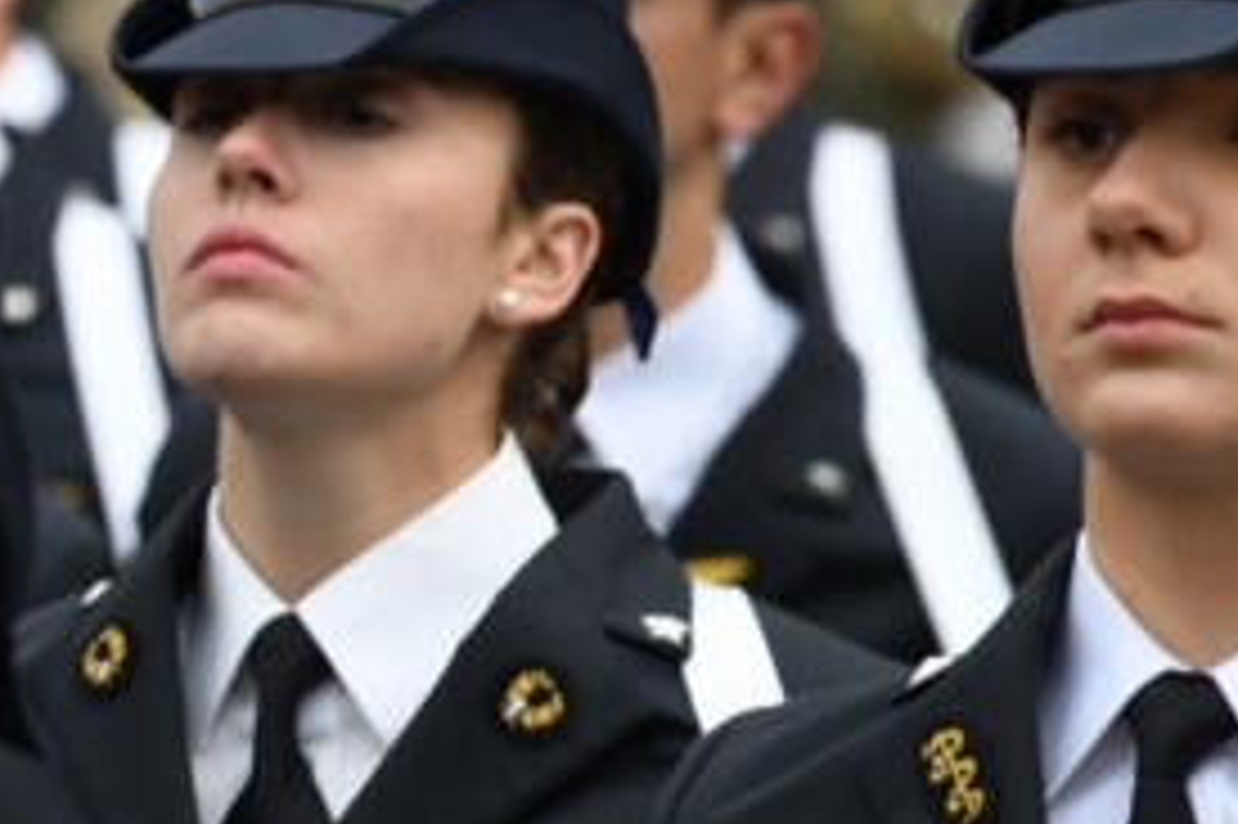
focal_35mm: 745
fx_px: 25603
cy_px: 475
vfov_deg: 1.8
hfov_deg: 2.8
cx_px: -945
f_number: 5.6
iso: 100
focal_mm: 200
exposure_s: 1/125
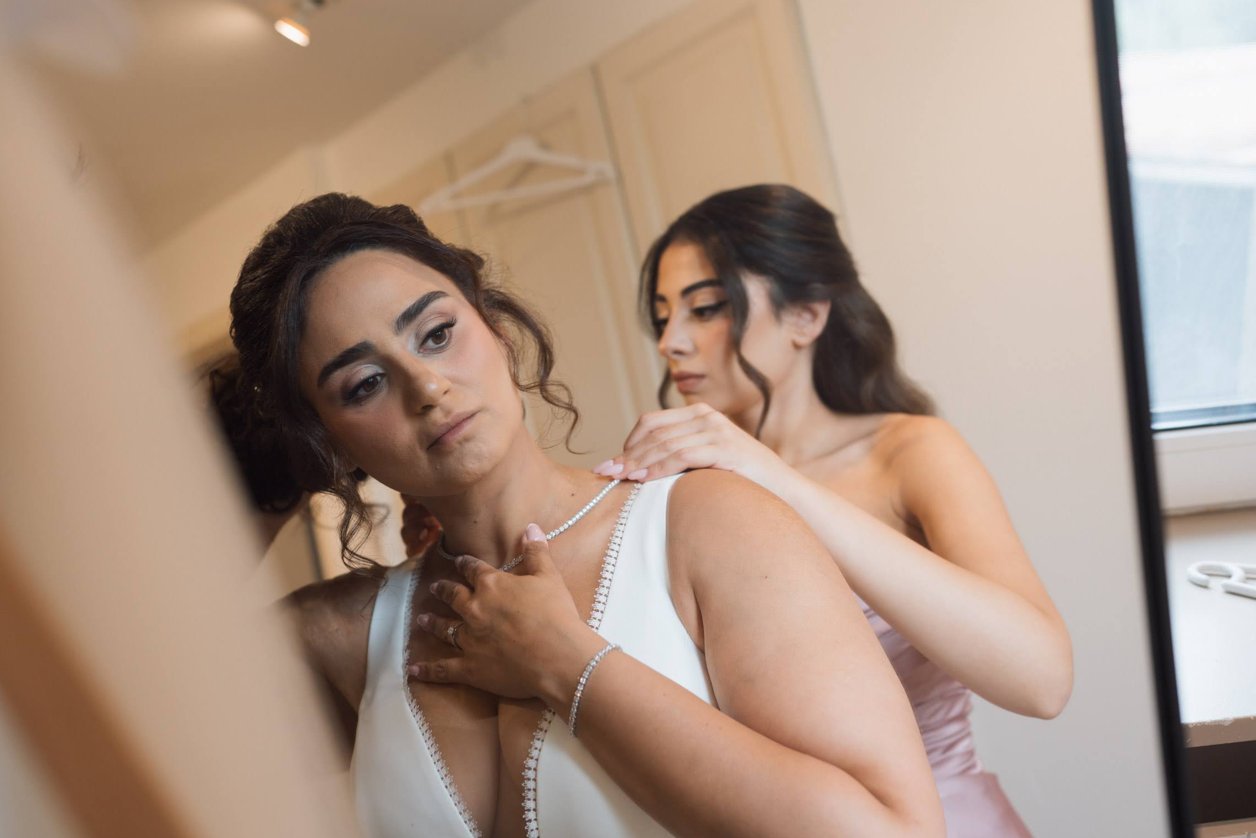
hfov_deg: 51.9
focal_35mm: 37
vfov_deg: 35.9
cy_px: 432
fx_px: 1291
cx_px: 627
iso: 400
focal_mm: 35
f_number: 2.8
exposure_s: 1/100
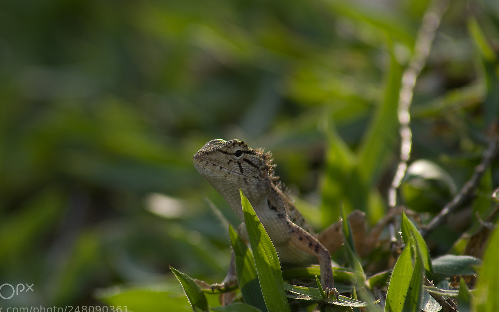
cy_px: 154
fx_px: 5983
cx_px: 225
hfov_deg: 4.8
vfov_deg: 3.0
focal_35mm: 440
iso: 200
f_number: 6.3
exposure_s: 1/250
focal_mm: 260
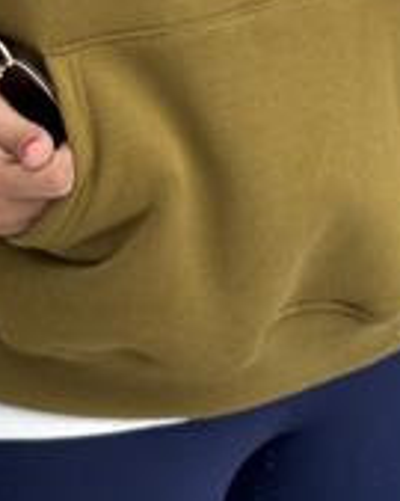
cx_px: 169
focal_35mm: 144
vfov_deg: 13.1
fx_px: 2133
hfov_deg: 10.7
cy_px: -71
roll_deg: -3.8
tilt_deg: -26.4
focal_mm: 6.76
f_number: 1.78
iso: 100
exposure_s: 1/78
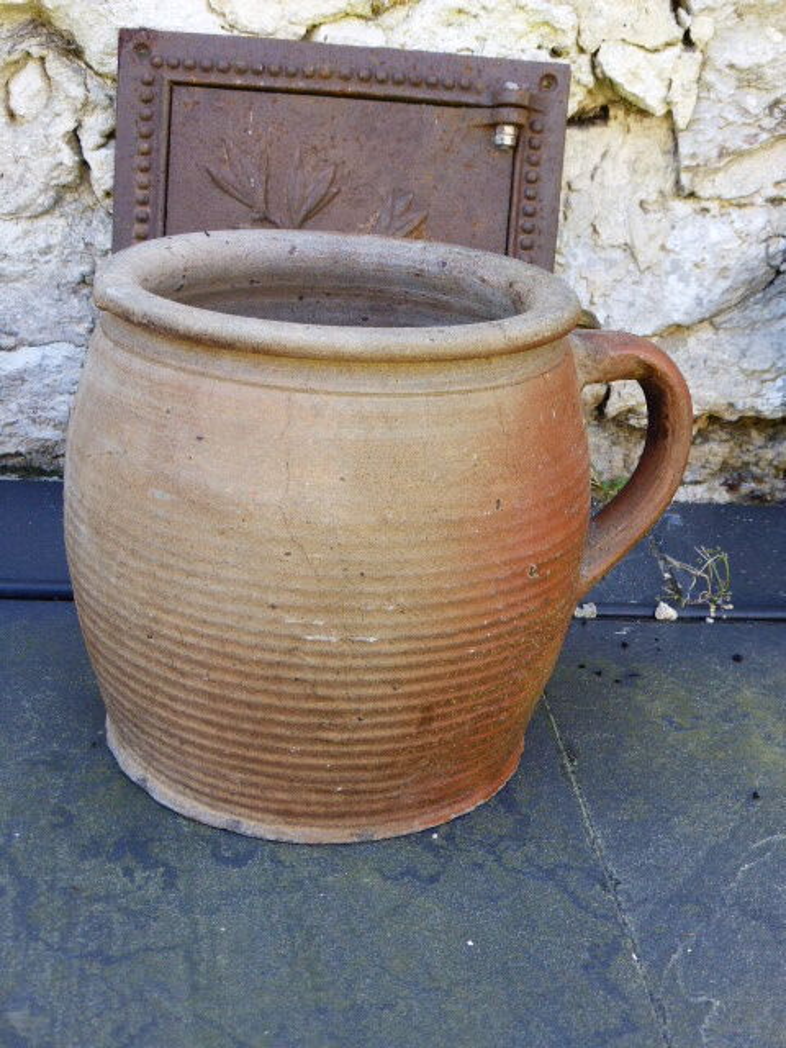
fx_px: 1423
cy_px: 524
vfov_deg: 40.4
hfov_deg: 30.9
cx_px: 393
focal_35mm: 47
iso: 125
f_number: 4.2
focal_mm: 8.5
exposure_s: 1/60
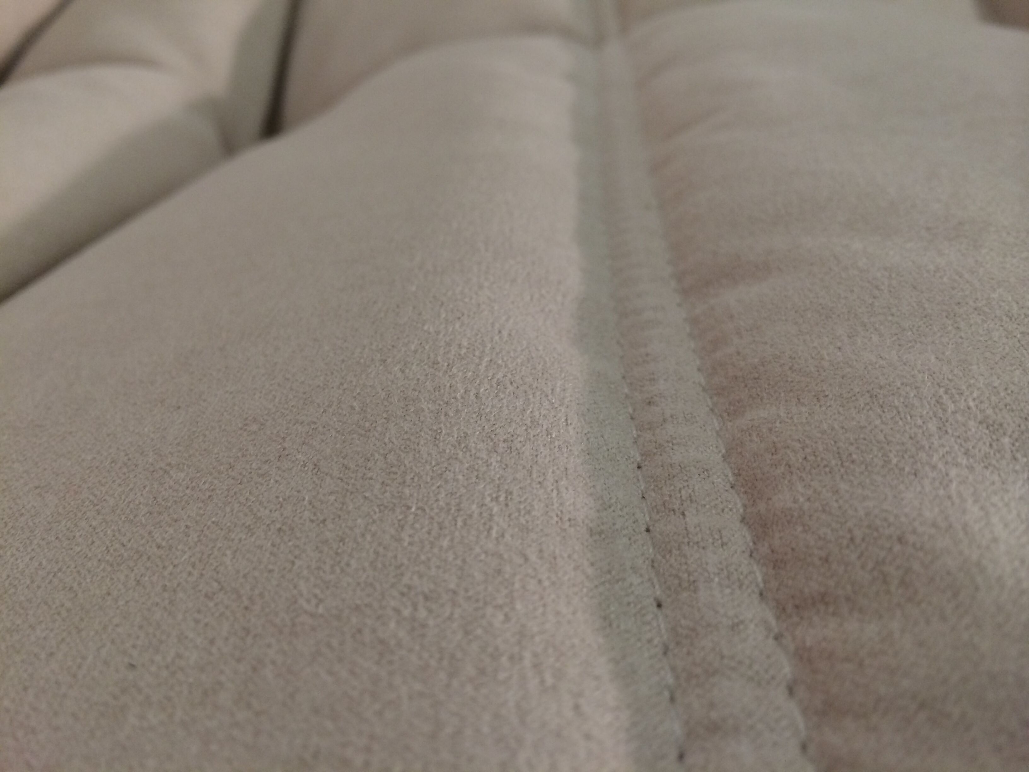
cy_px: 386
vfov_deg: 46.8
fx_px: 892
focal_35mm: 30
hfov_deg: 60.0
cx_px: 514
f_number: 2.2
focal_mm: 4.12
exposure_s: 1/33
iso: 200
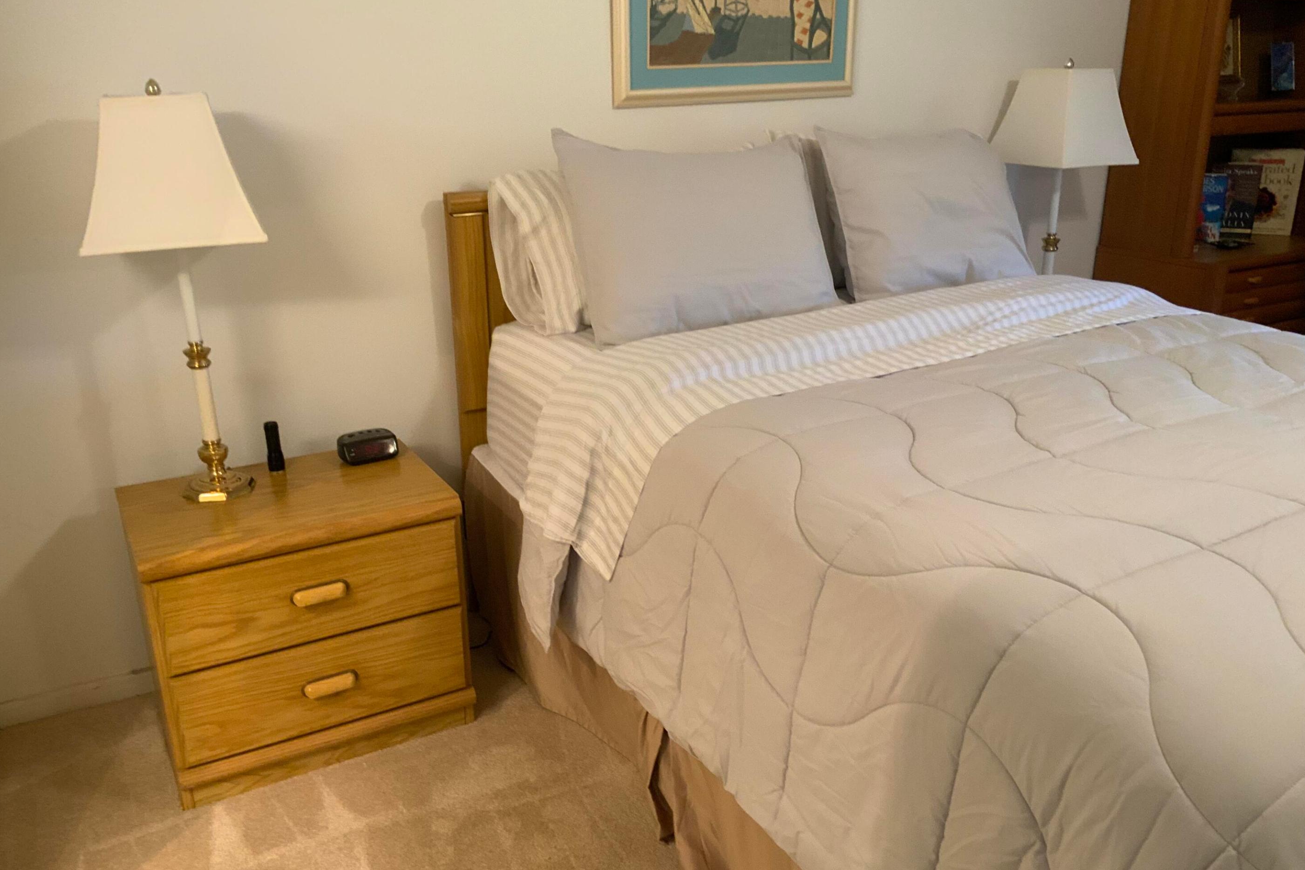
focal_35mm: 31
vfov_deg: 42.3
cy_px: 471
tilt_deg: -20.3
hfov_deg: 60.3
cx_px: 656
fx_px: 1124
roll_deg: +0.3
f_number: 1.8
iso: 160
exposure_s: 1/60
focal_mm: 3
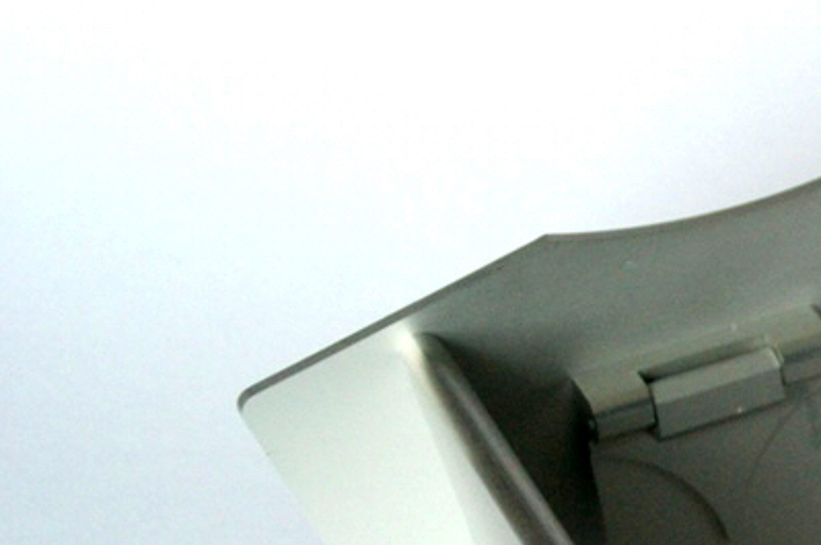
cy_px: 497
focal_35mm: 154
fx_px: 3508
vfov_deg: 8.9
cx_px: 1047
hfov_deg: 12.9
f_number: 4.5
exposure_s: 1/60
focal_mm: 40
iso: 800
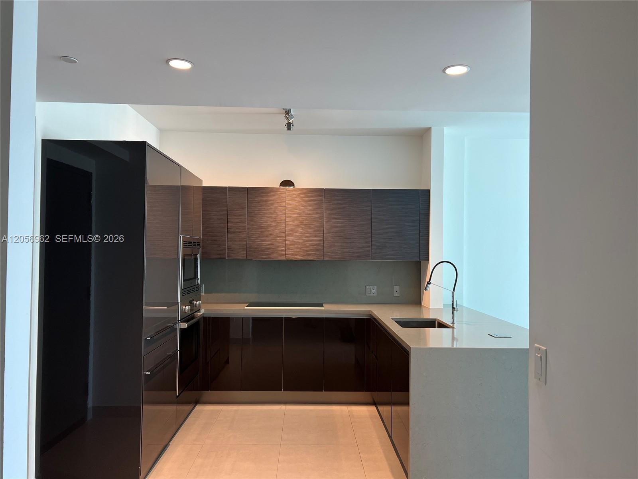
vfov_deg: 53.1
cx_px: 319
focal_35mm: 26
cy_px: 240
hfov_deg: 67.3
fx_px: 479
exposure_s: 1/60
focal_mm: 5.7
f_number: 1.5
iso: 64
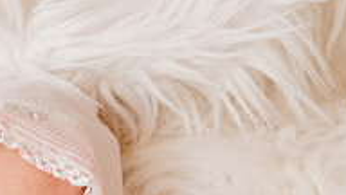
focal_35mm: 76
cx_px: -61
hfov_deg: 25.3
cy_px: 275
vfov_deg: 15.0
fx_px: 697
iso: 100
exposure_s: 1/200
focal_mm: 24
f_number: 2.8
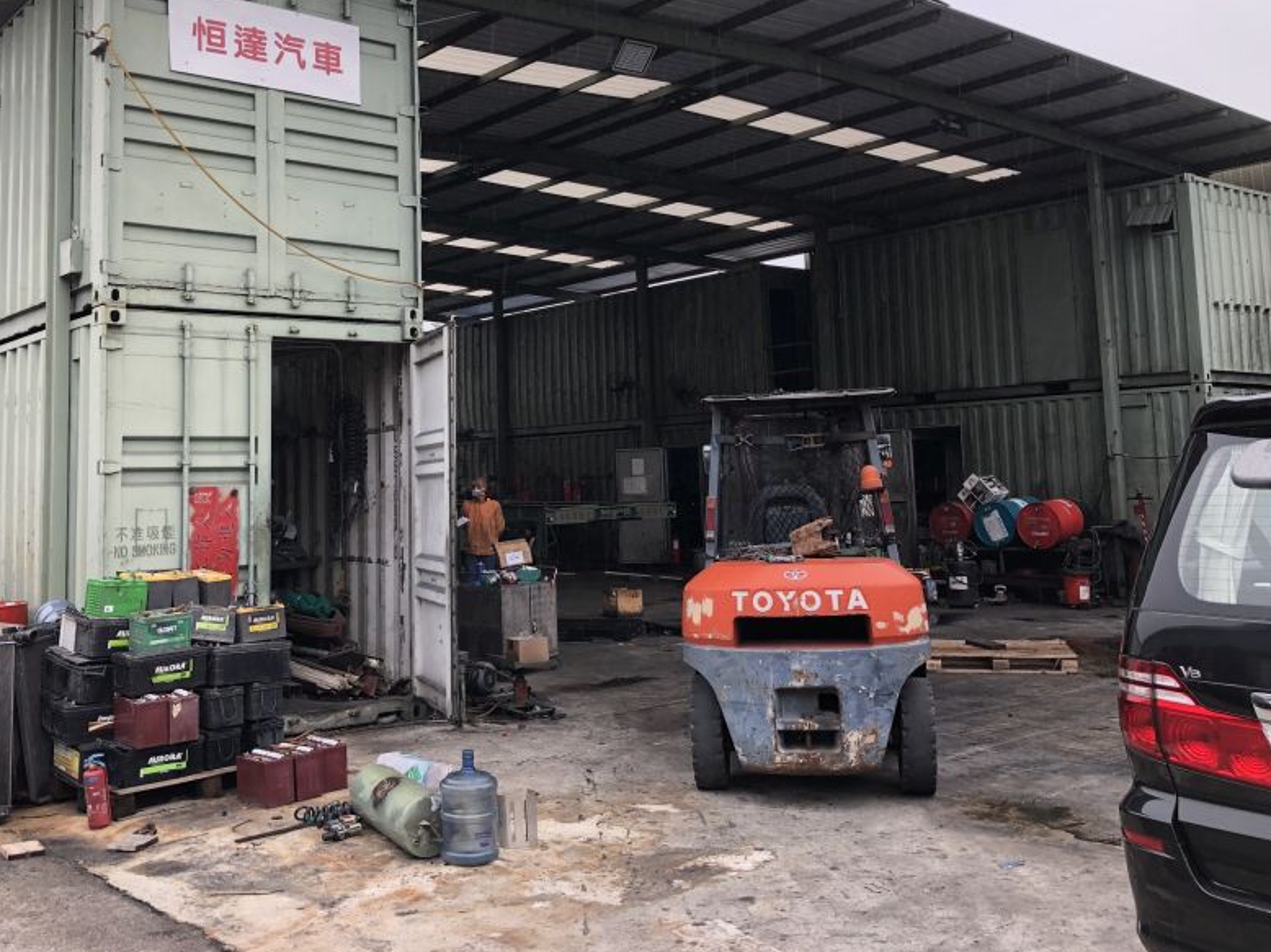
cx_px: 518
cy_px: 358
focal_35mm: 36
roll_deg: +2.6
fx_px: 1321
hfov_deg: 51.1
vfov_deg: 39.4
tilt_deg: +5.8
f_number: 1.8
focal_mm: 3.99
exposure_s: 1/120
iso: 25
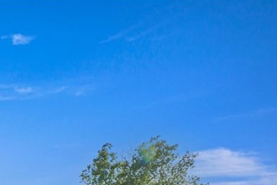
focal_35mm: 42
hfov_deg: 31.8
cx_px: -105
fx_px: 323
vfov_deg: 24.9
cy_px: 274
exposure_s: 1/160
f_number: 10
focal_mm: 14
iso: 80
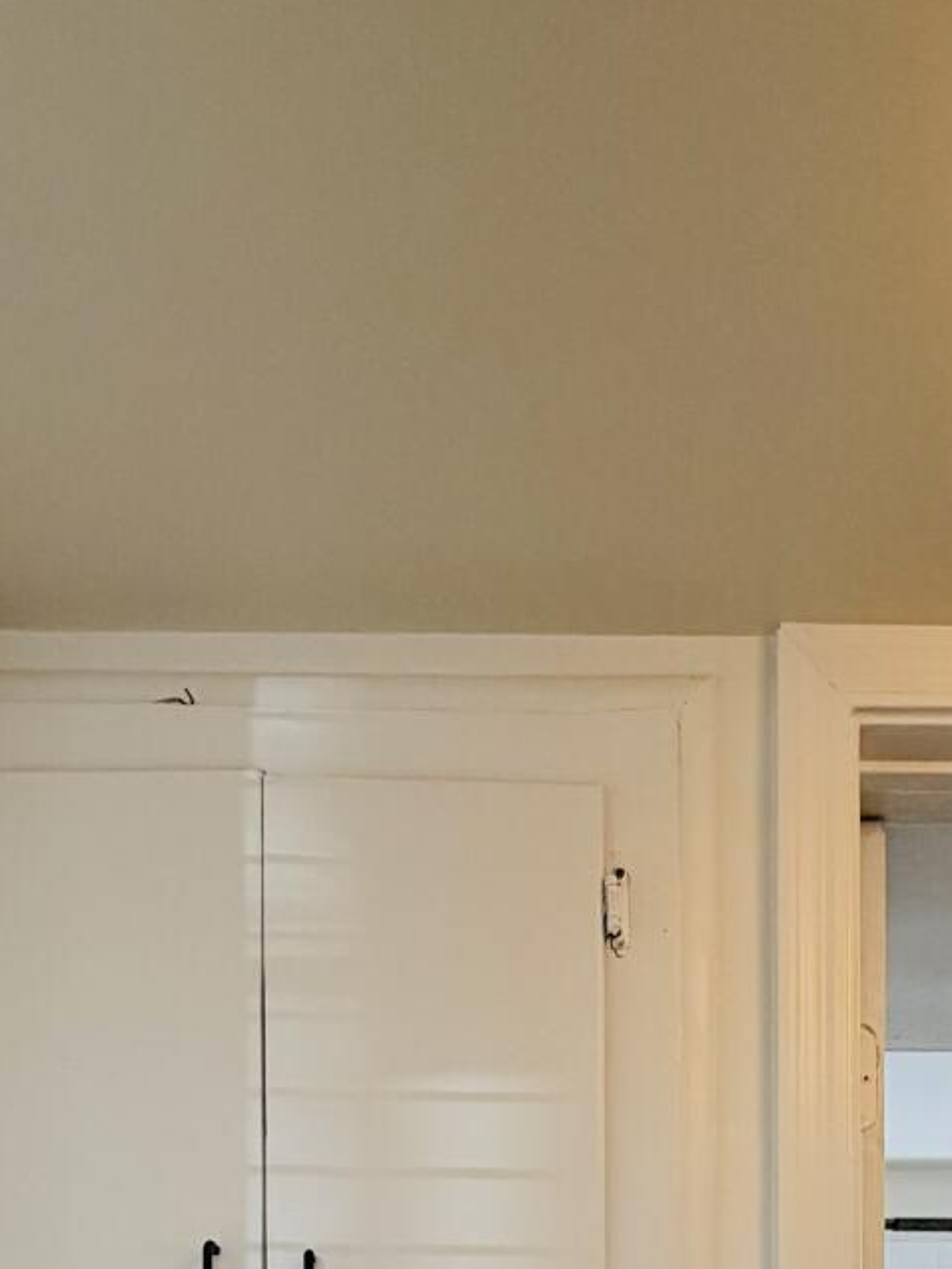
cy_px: 1726
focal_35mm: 44
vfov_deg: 31.1
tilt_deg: -1.6
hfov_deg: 32.9
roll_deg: -0.8
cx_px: 489
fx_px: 1613
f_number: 2.2
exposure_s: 1/120
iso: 80
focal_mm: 2.22
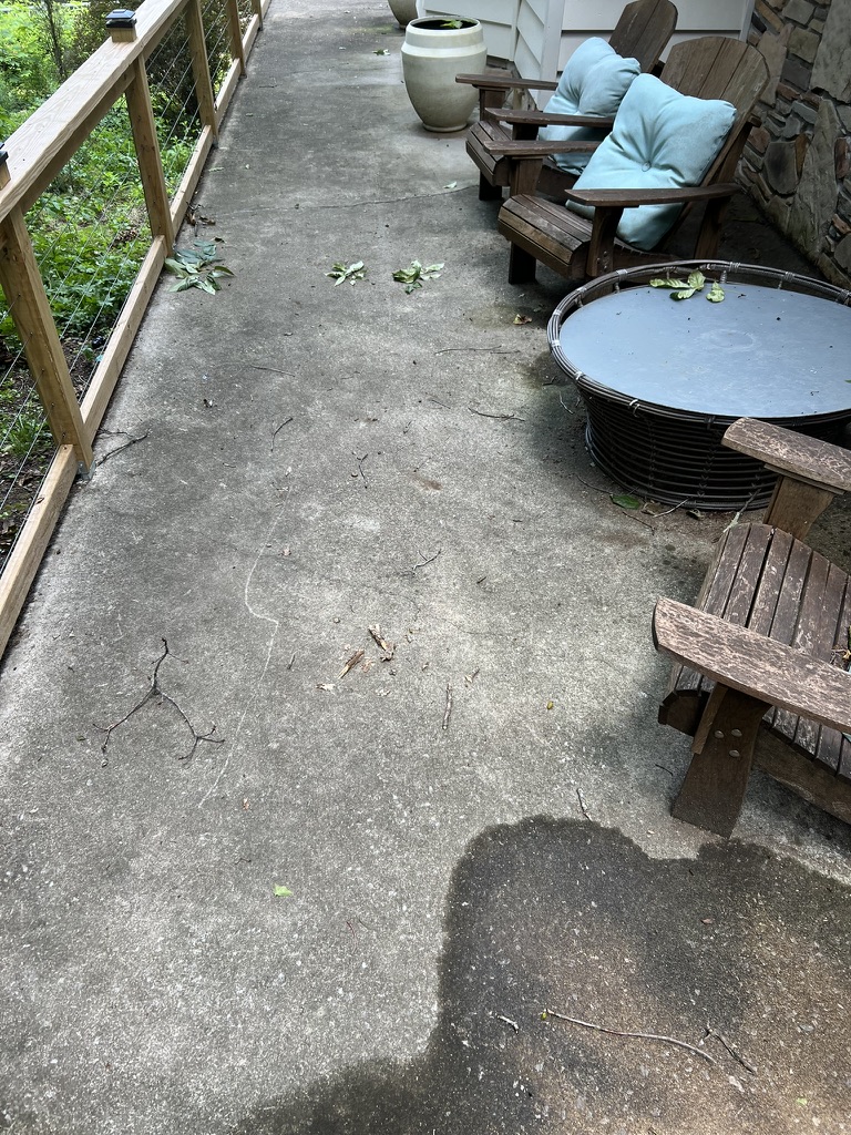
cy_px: 568
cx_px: 426
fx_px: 852
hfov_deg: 53.1
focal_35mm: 26
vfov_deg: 67.3
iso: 50
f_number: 1.5
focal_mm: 5.7
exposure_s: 1/361
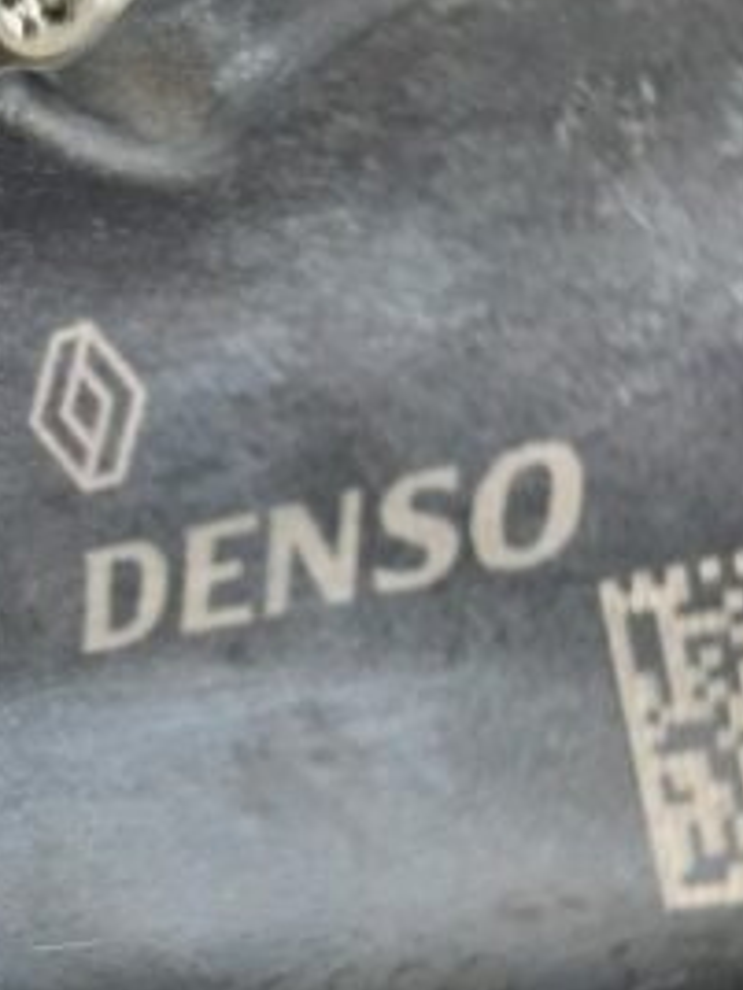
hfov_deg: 25.3
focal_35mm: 56
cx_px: 78
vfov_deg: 34.2
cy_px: 617
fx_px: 1603
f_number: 2
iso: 125
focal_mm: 4.6
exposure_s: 1/60
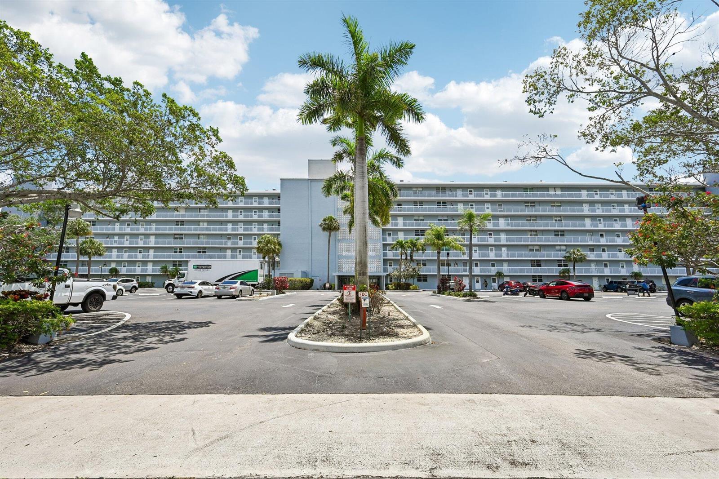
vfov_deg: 81.2
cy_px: 240
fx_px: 280
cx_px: 360
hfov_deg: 104.3
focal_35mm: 14
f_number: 8
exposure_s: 1/2000
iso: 500
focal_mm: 14
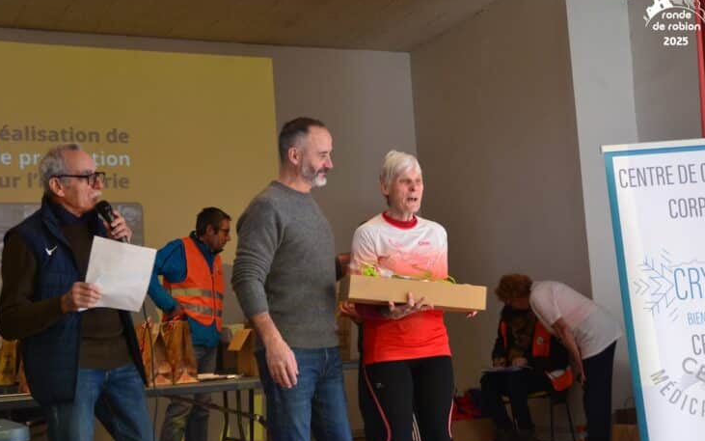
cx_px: 358
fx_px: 1172
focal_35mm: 61
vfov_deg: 21.3
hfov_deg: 33.5
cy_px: 206
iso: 800
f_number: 4.5
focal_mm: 38
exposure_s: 1/60
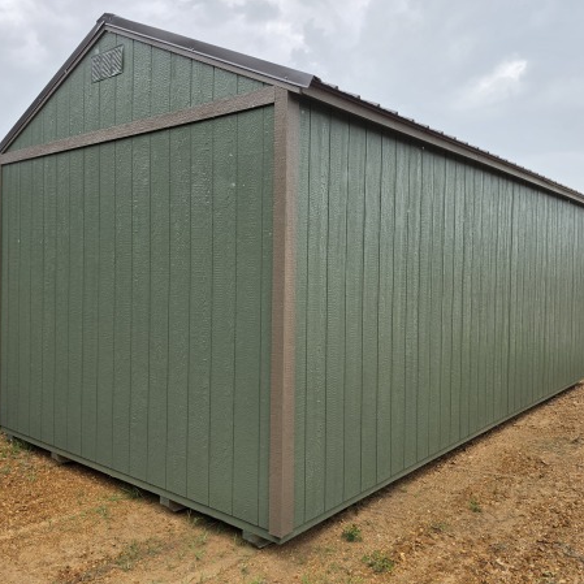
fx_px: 554
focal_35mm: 29
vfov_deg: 55.6
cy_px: 290
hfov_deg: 55.6
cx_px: 278
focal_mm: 6.5
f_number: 1.4
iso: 64
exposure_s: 1/2277
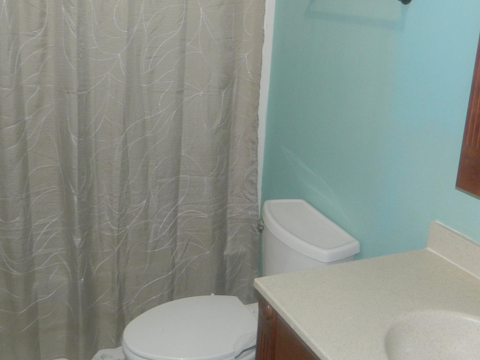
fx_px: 555
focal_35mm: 40
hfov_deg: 46.7
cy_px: 134
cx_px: 260
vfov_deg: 35.8
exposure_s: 1/30
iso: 200
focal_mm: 4.5
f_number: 3.1
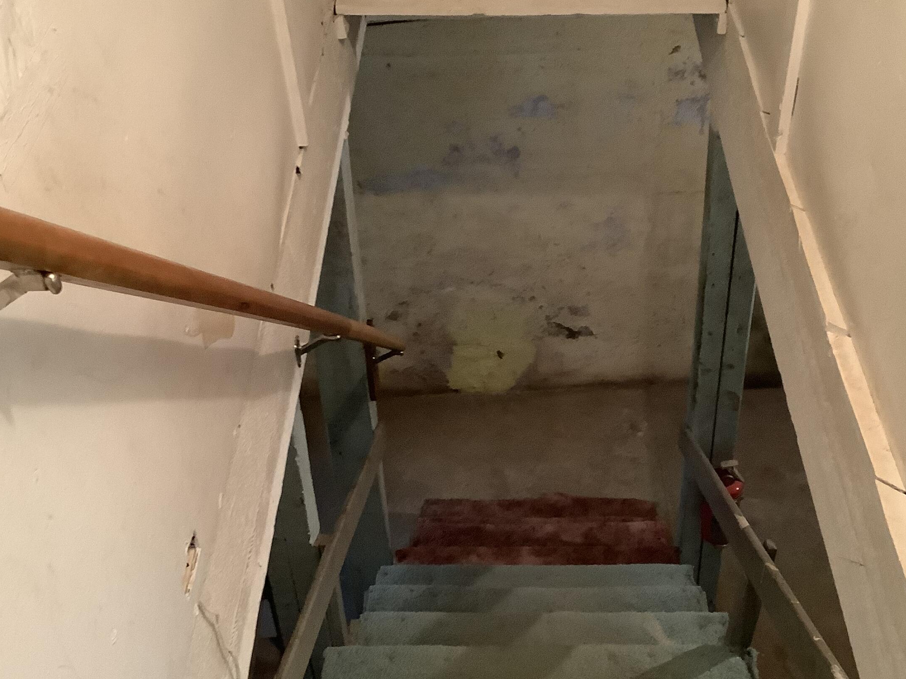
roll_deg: +0.0
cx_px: 519
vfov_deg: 33.6
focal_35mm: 43
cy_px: 319
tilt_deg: -42.2
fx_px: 1125
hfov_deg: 43.7
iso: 400
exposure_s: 1/30
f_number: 2.4
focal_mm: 3.3
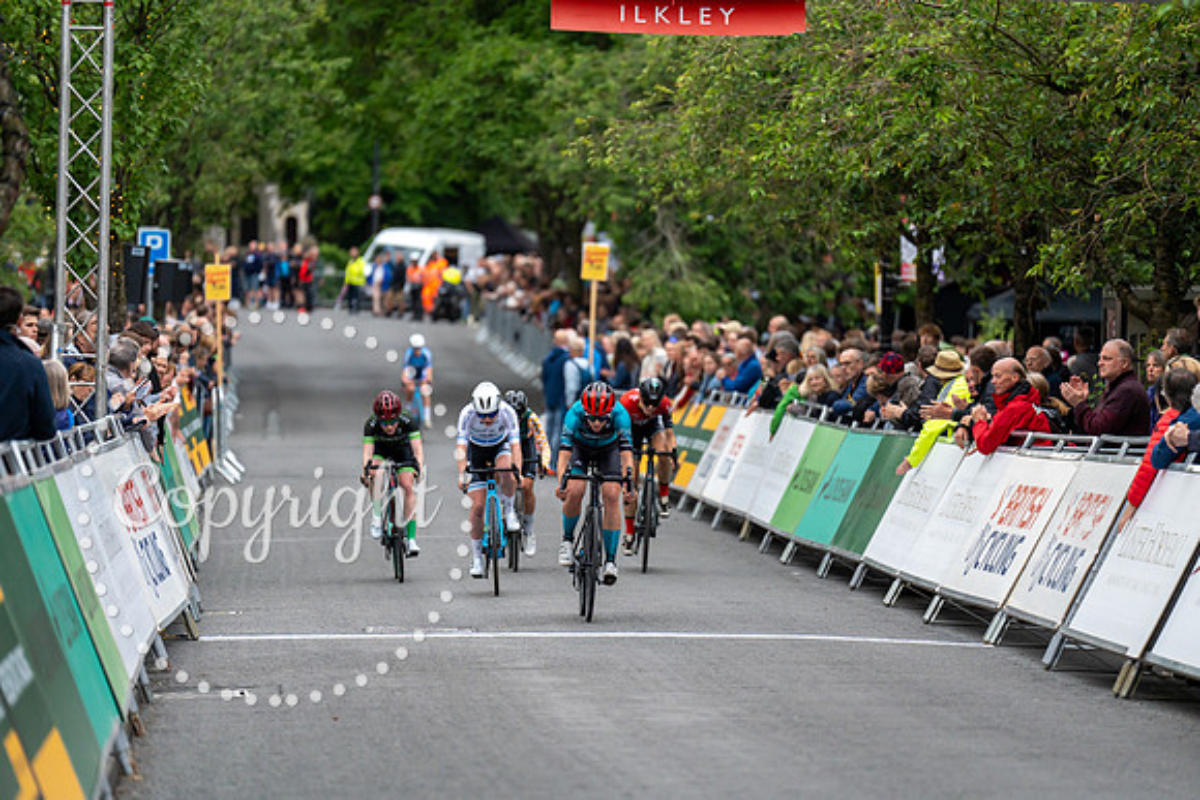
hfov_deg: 10.4
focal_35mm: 197
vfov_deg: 7.0
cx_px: 600
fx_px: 6568
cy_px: 400
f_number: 2.8
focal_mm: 197
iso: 1000
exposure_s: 1/800
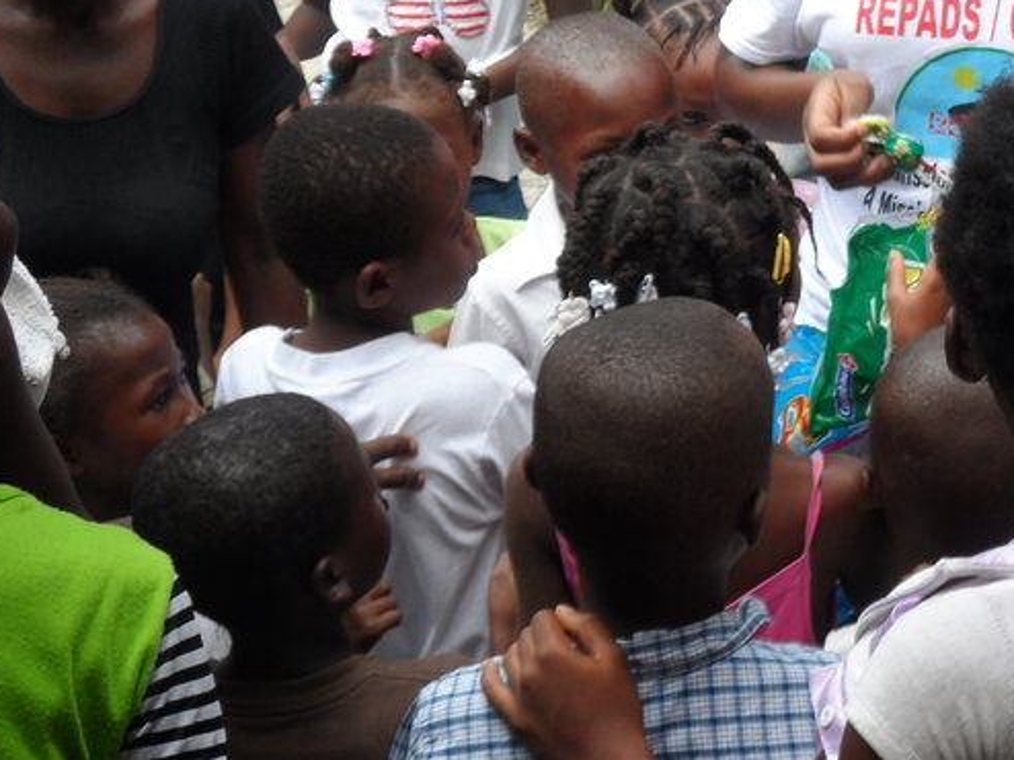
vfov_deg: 13.1
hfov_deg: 17.2
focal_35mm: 112
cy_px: 140
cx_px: 1020
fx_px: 3279
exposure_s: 1/90
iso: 80
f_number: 4.1
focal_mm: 9.8
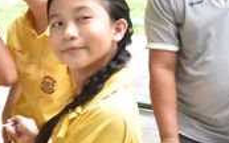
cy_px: 72
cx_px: 0
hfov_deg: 19.1
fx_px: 661
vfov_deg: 12.3
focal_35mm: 106
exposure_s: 1/160
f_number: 4
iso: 2000
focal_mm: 30
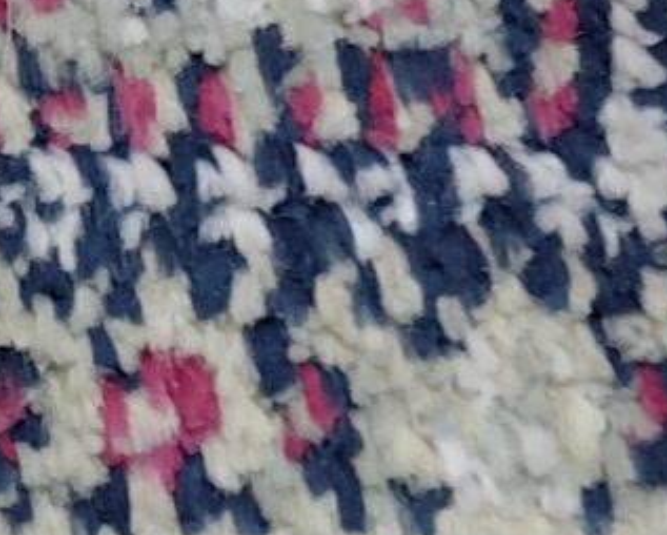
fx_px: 3891
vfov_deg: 7.9
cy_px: 187
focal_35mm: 197
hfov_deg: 9.6
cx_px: -246
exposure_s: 1/60
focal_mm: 4.69
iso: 200
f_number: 1.8
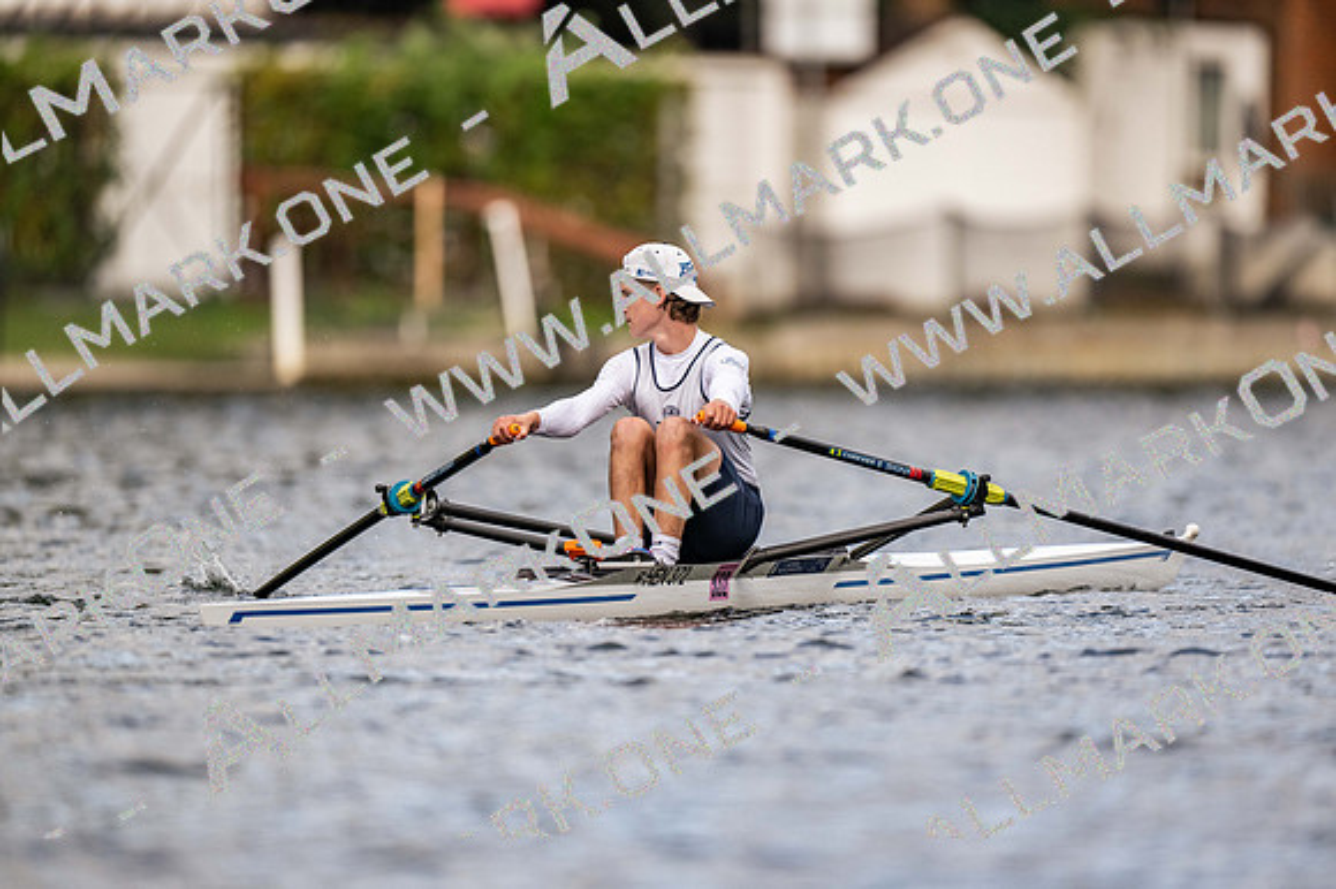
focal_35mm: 600
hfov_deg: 3.4
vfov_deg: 2.3
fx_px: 22258
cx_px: 668
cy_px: 444
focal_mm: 600
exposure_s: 1/2500
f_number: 4
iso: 560
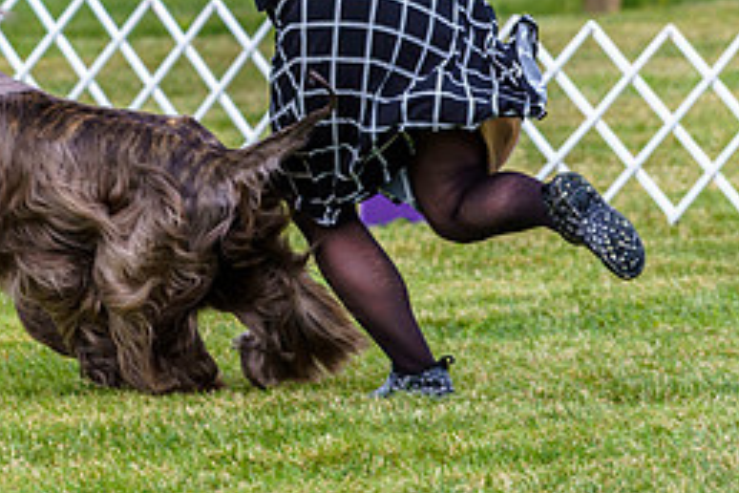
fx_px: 7923
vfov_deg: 3.6
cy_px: -53
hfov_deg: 5.3
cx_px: 103
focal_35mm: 386
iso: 250
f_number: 4
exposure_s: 1/500
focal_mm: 172
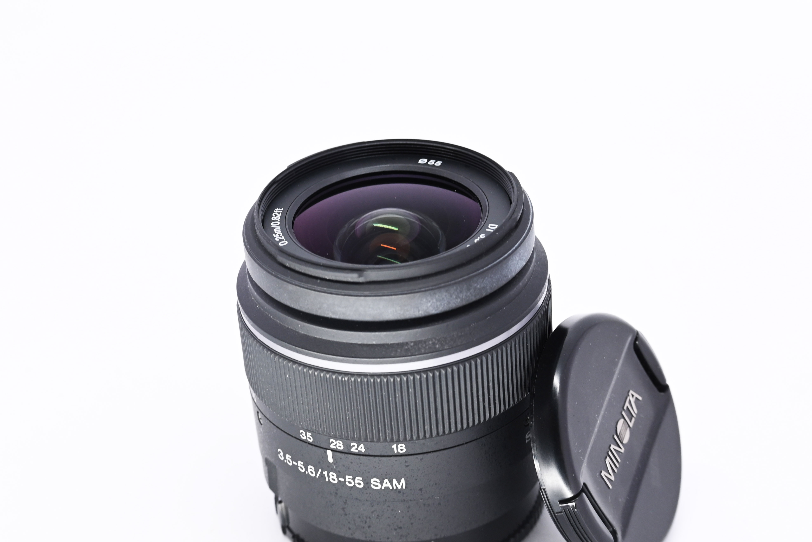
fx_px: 1827
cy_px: 271
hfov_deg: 25.1
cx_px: 406
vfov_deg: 16.9
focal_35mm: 81
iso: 500
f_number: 9
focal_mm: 54
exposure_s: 1/125
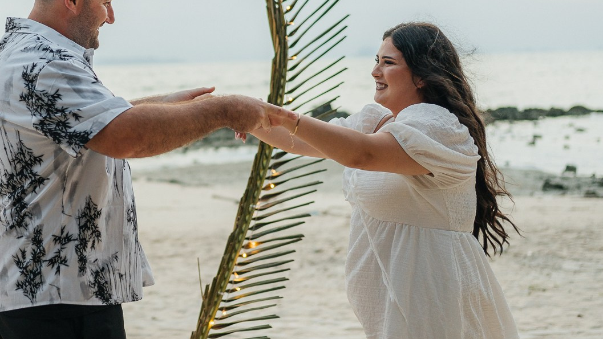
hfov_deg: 28.7
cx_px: 68
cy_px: 114
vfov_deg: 17.0
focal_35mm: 71
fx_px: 1135
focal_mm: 35
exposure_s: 1/320
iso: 250
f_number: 1.6
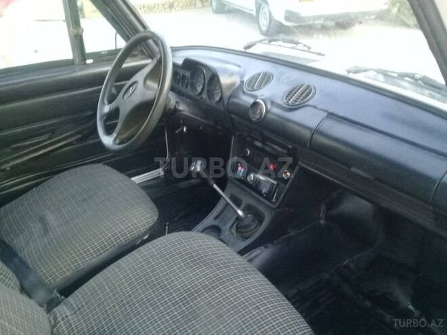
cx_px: 224
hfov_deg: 58.4
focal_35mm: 31
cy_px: 168
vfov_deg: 45.4
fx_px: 400
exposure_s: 1/17
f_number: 2.2
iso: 200
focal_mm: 3.3
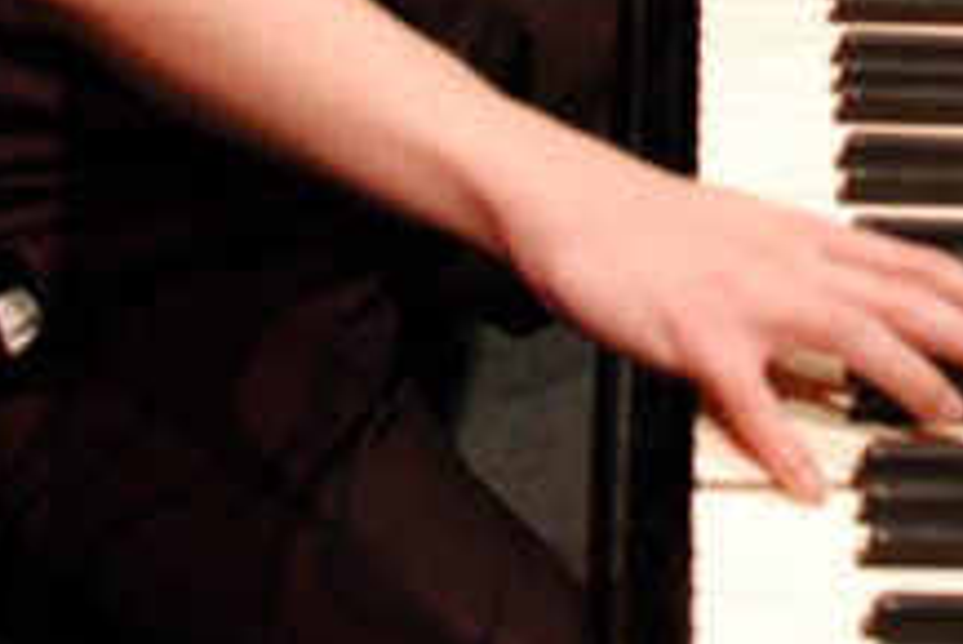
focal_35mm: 154
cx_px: 759
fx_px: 4135
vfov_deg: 8.7
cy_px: -242
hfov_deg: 13.2
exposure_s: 1/100
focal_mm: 35
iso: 1600
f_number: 5
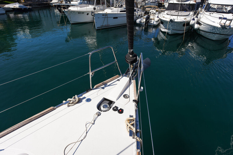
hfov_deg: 86.9
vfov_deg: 64.6
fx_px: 123
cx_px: 116
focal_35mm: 19
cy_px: 78
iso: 125
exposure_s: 1/1250
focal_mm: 19
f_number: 7.1
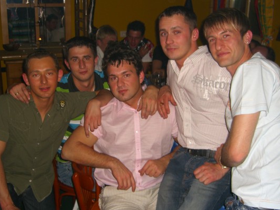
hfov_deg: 43.8
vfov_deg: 33.6
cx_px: 132
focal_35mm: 43
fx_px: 348
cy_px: 110
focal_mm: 7.9
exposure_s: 1/60
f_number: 2.8
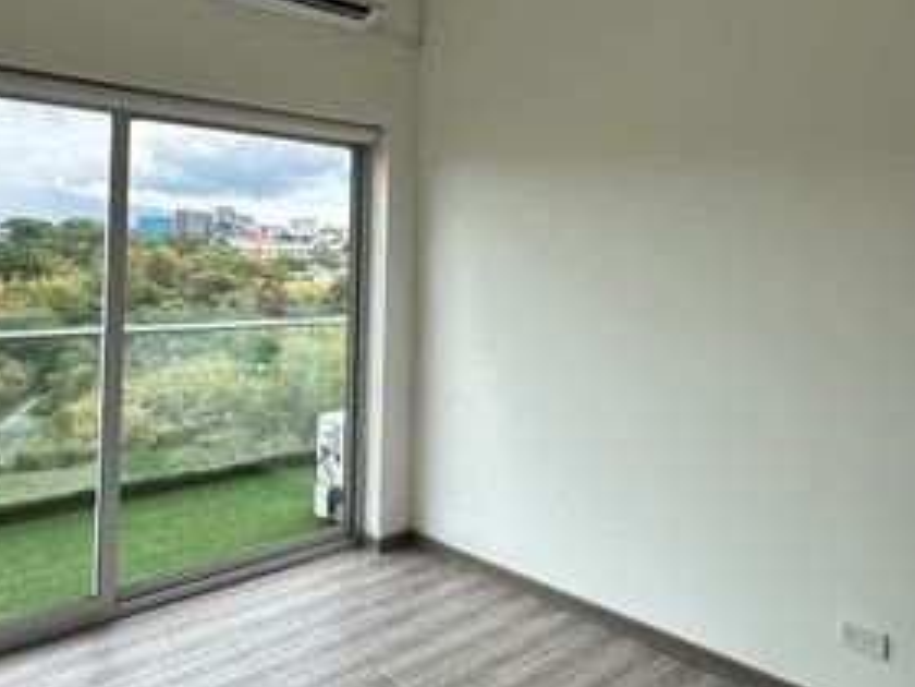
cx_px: 379
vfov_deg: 46.1
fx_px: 793
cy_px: 232
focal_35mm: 30
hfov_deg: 59.6
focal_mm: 2.22
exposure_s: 1/553
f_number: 2.2
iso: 40
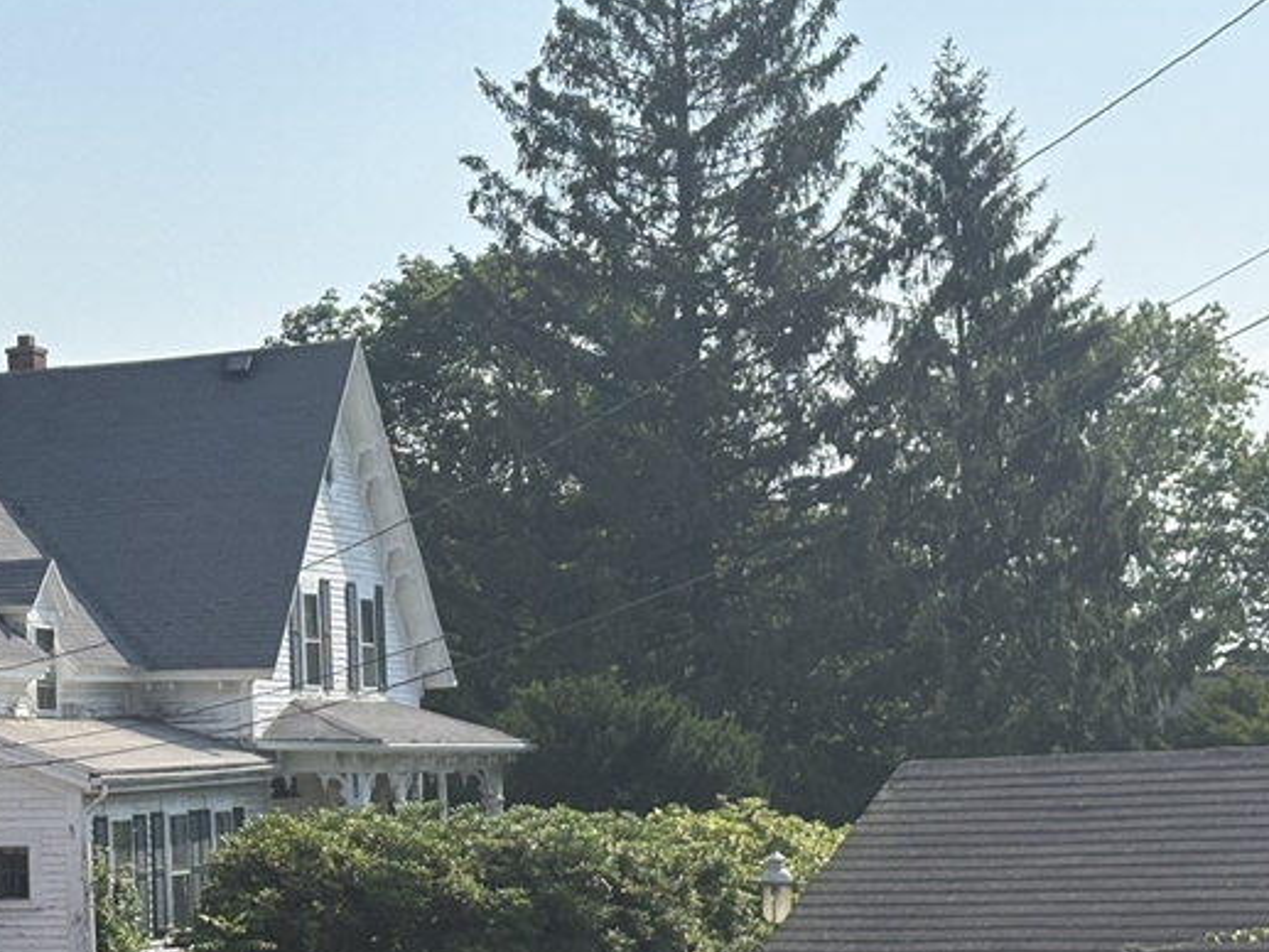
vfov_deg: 14.4
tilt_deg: +4.9
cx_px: 179
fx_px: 3777
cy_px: 518
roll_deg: +2.2
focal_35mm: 103
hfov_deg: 18.8
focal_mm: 5.96
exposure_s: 1/4329
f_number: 1.6
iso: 32
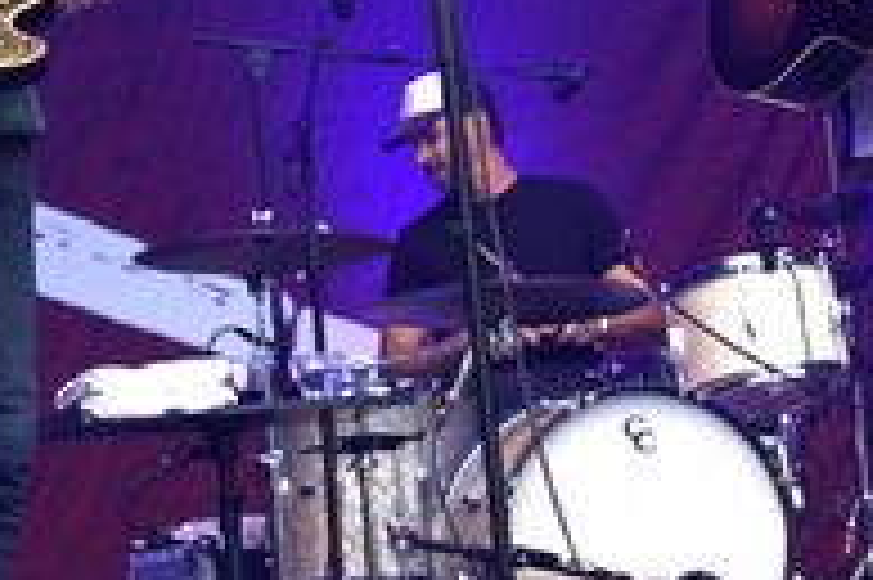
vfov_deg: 8.3
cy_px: -67
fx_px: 3949
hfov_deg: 12.6
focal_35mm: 163
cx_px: 452
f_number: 3.5
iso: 800
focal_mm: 70
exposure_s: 1/500
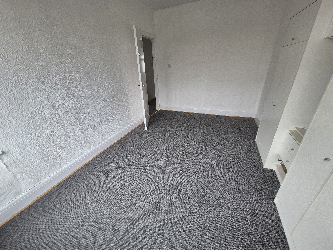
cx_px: 166
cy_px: 125
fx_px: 125
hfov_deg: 106.2
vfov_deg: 89.9
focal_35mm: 13
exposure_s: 1/50
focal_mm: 1.74
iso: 64
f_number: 2.2
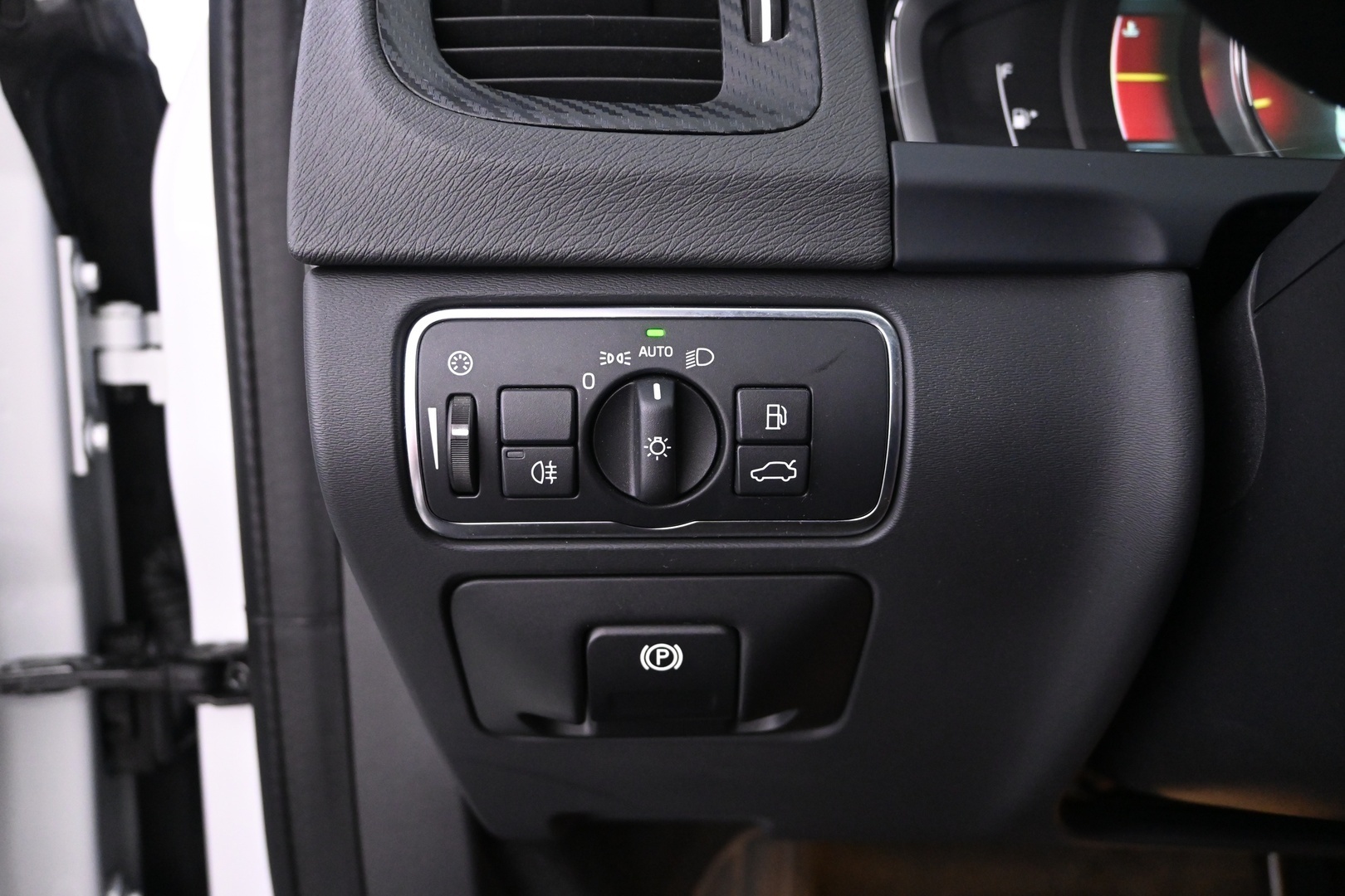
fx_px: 1121
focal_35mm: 30
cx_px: 672
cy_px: 448
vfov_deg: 43.6
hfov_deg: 61.9
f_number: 3.8
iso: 3200
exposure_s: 1/25
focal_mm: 20
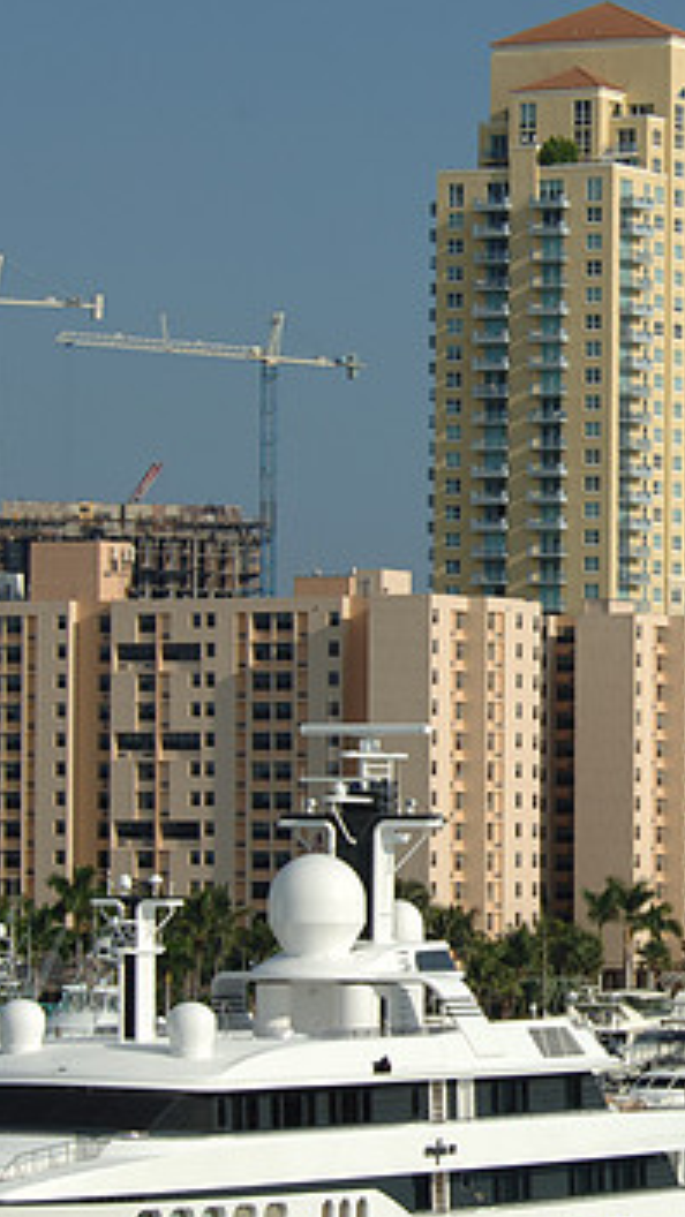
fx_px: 6684
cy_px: 607
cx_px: 695
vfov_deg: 10.4
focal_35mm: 207
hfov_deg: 5.9
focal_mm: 80
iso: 100
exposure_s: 1/320
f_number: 9
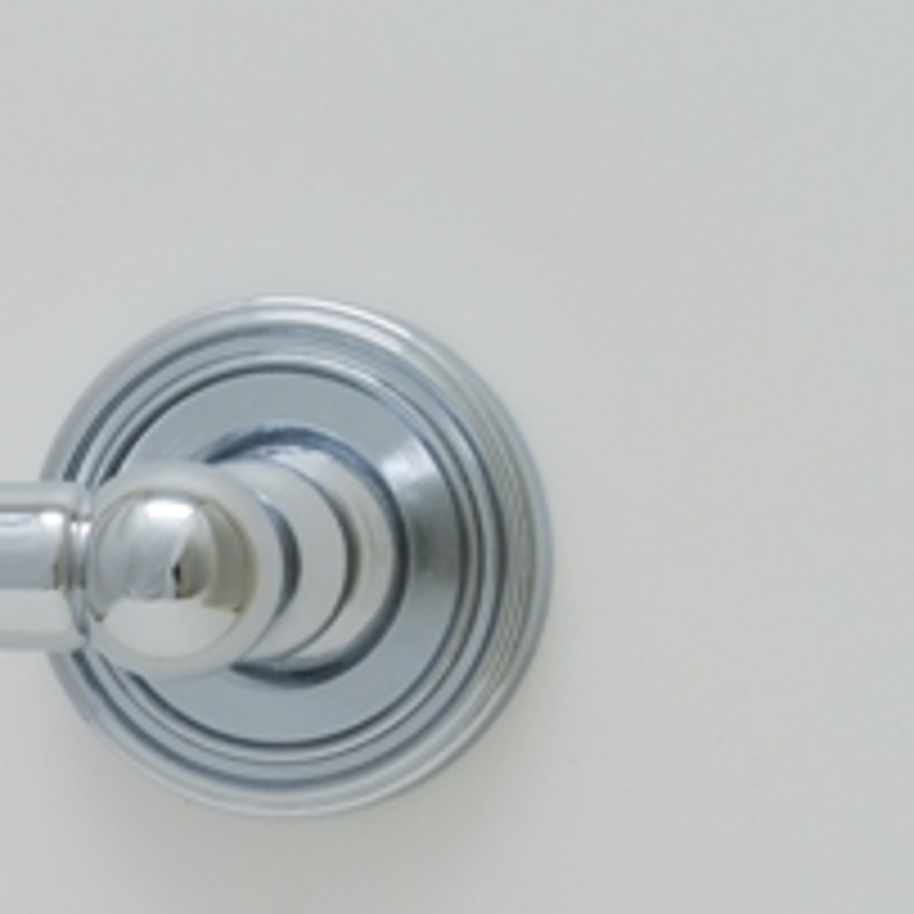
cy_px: 567
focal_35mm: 221
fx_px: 6612
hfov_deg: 7.8
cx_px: -423
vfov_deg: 7.9
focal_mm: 55
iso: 100
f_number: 18
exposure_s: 1/2.5
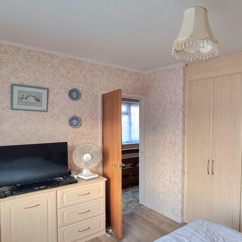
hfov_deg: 61.8
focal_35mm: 24
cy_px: 131
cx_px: 178
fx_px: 190
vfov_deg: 64.9
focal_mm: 2.2
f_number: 2.2
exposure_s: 1/50
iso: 250
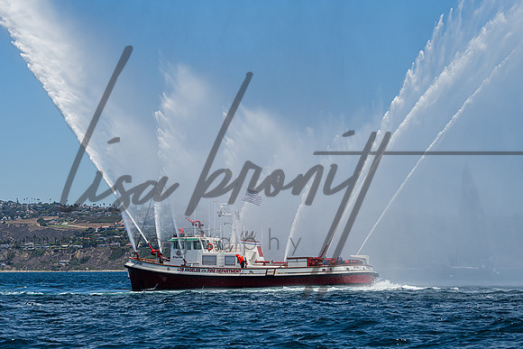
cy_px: 194
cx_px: 236
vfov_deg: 13.5
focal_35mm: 102
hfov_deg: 20.1
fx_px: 1477
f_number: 8
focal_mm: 79
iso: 400
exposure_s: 1/1600
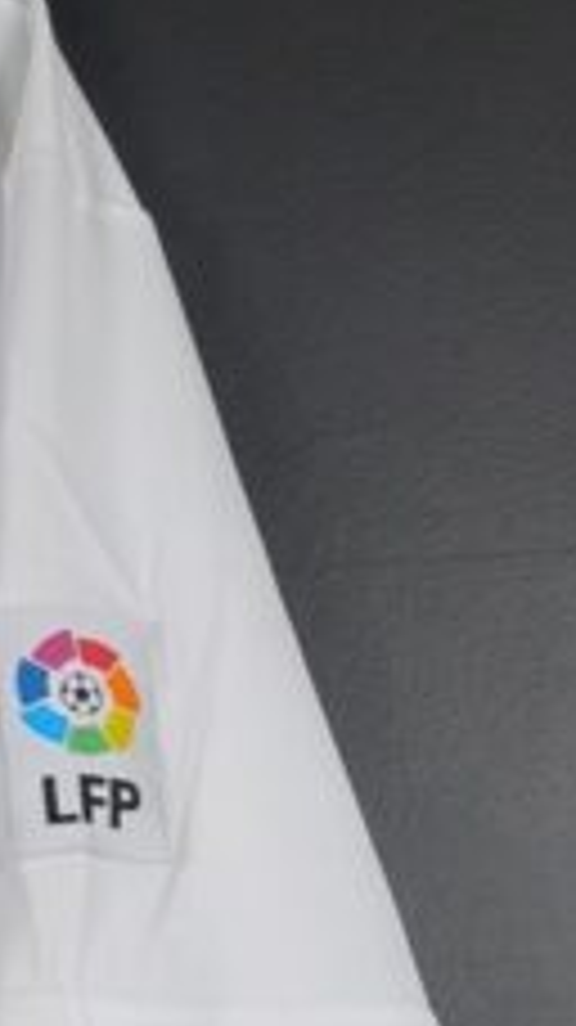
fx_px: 2393
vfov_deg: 22.1
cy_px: 1269
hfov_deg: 12.2
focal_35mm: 88
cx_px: -567
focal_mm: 6.57
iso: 400
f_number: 1.6
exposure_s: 1/160
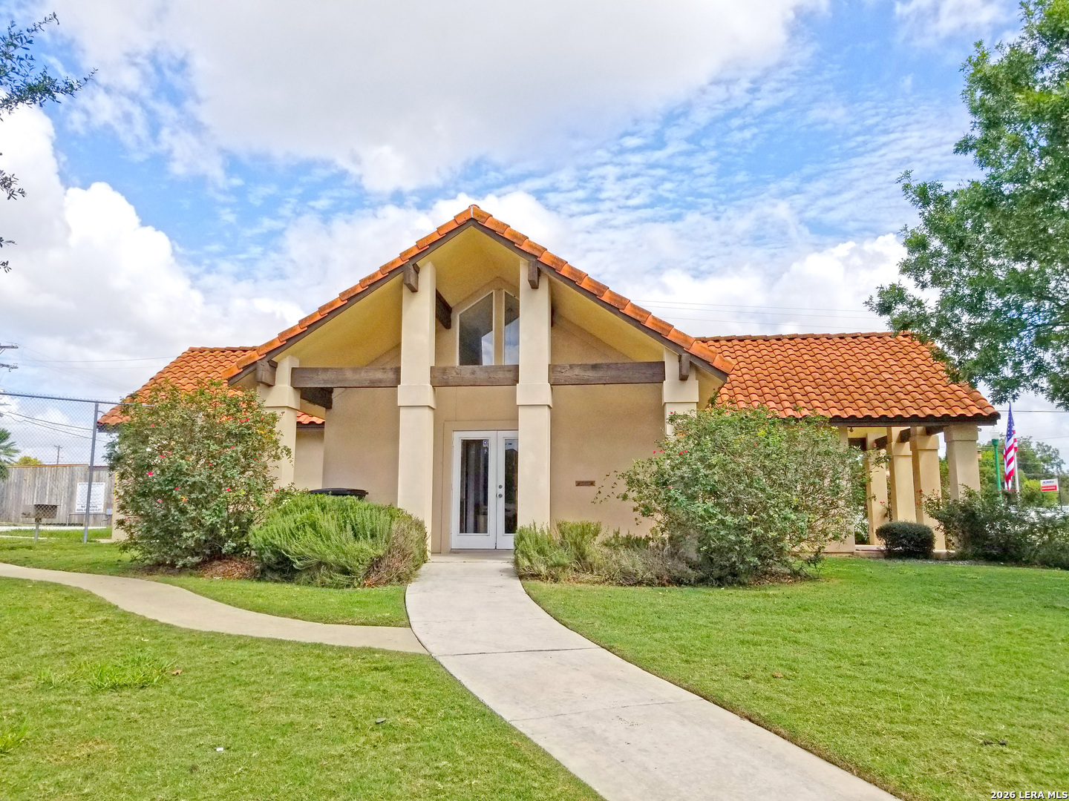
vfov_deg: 53.1
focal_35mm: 26
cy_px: 400
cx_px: 534
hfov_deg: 67.3
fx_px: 803
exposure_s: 1/2576
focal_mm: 4.25
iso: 50
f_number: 1.7
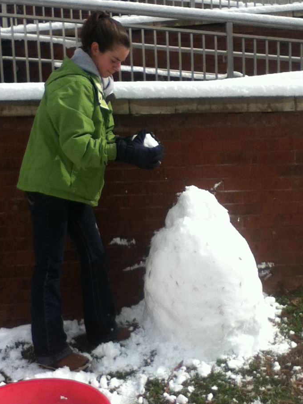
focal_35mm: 34
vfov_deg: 54.0
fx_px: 397
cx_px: 156
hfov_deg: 41.8
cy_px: 199
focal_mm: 3.85
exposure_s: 1/1313
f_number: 2.4
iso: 80
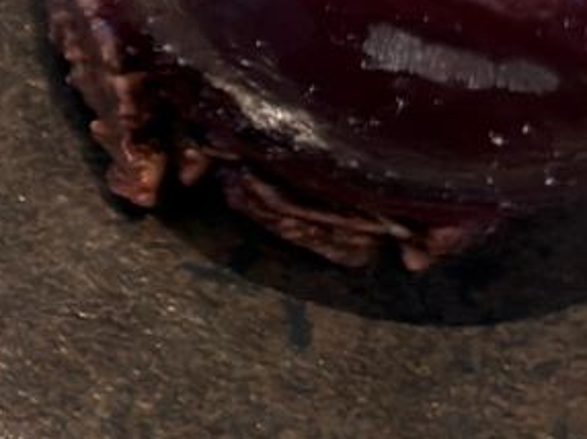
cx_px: -1032
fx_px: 2846
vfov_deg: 8.8
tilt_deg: -55.4
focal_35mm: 168
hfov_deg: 9.7
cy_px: 18
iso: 400
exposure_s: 1/40
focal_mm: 6.76
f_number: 1.78
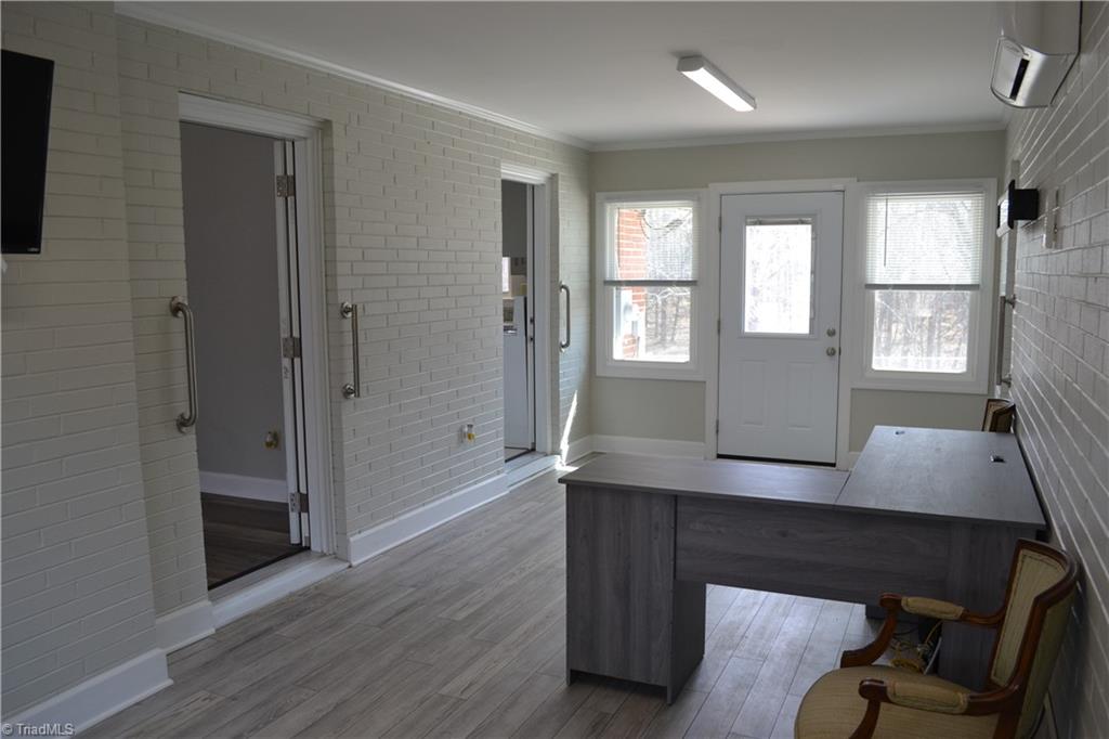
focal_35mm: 27
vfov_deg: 47.9
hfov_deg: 67.4
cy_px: 370
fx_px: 831
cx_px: 554
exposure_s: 1/100
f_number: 5
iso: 400
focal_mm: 18
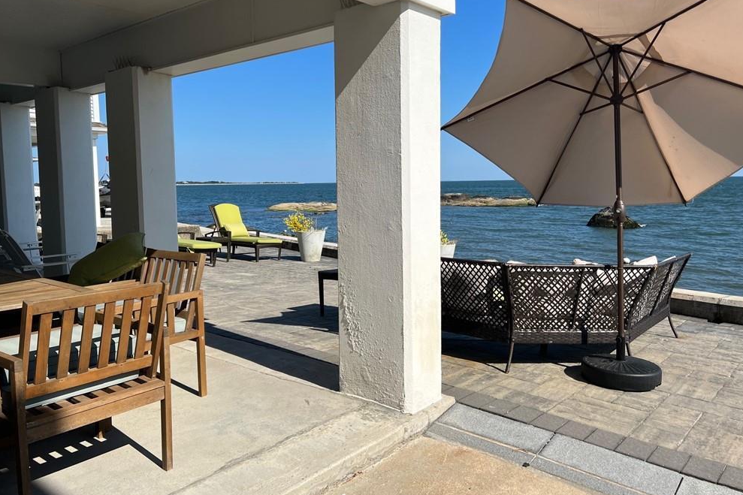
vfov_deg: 46.4
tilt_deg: -4.4
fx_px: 578
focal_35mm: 28
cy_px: 230
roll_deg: +1.0
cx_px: 370
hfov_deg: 65.5
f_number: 1.5
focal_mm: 5.7
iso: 50
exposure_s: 1/6579
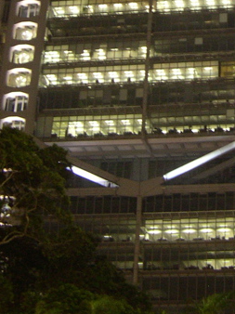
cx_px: 265
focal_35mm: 96
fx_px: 870
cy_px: -19
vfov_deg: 19.7
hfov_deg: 15.0
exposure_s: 1/4
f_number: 2.8
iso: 271
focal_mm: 8
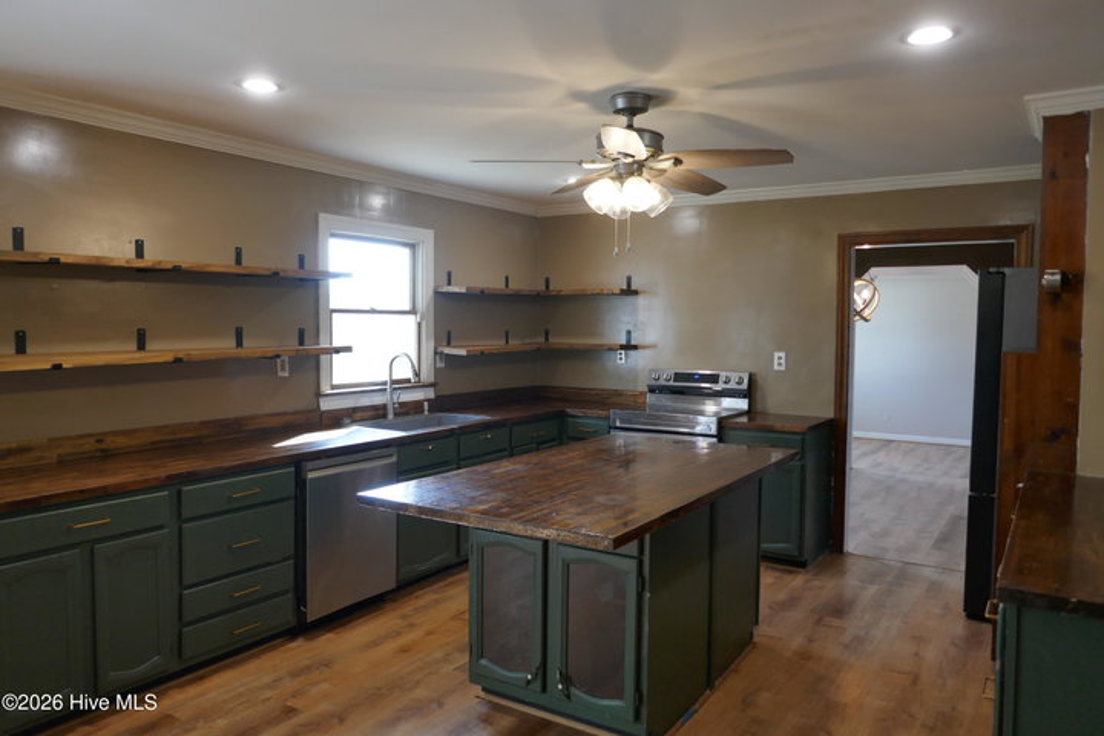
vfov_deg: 51.3
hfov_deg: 71.5
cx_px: 552
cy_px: 368
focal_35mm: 25
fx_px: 767
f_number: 2.8
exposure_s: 1/60
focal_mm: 9.1
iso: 200
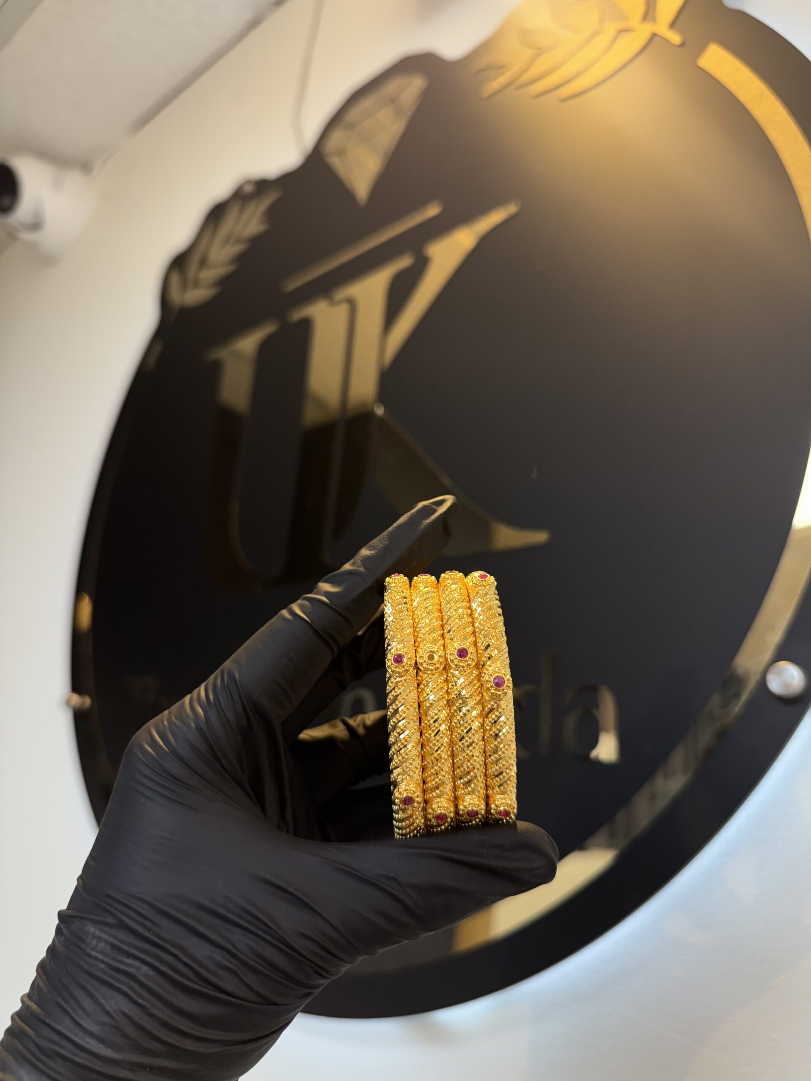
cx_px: 406
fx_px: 750
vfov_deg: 71.6
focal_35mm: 24
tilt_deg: +17.6
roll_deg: -4.9
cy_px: 540
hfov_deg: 56.8
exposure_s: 1/120
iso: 64
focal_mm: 6.76
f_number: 1.78
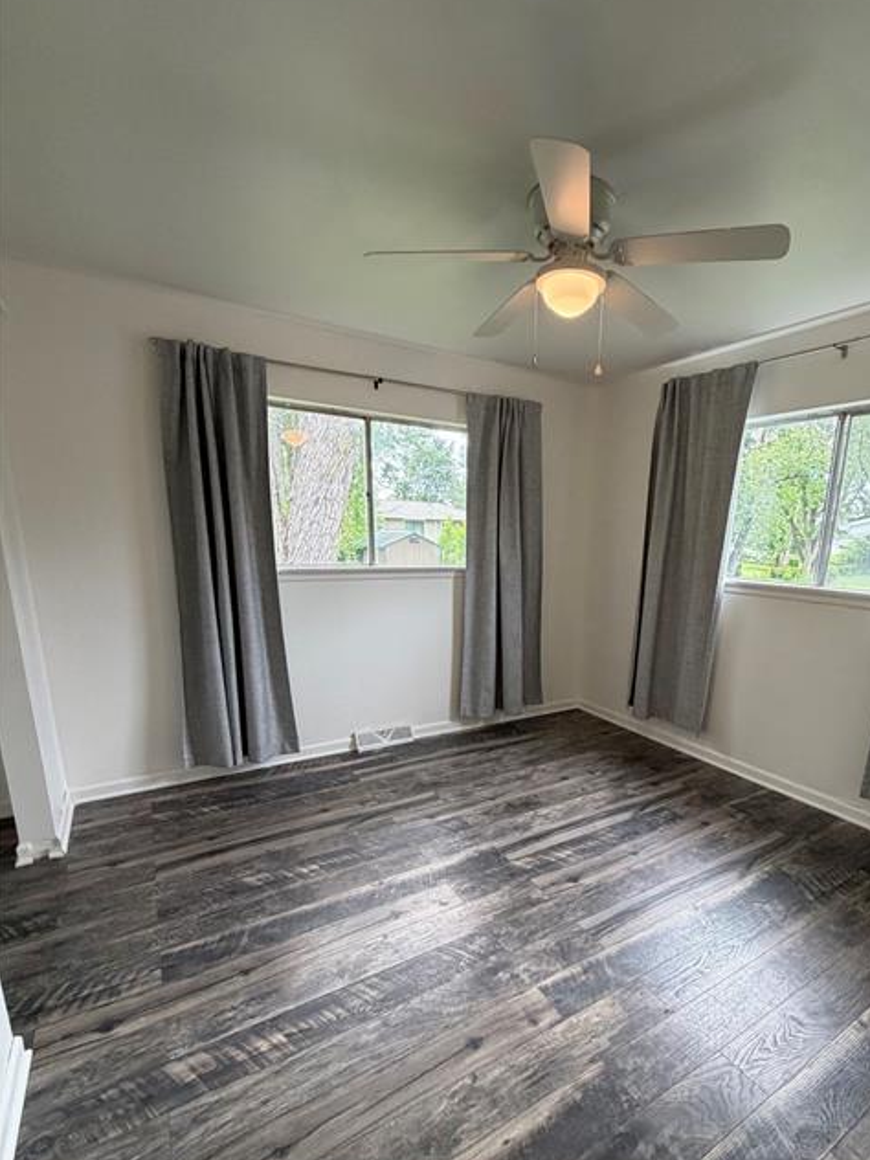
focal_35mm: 17
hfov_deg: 73.9
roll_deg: -1.1
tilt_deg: -13.9
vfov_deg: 90.2
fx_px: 570
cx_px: 525
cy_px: 677
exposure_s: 1/120
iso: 250
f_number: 2.2
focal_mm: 2.22
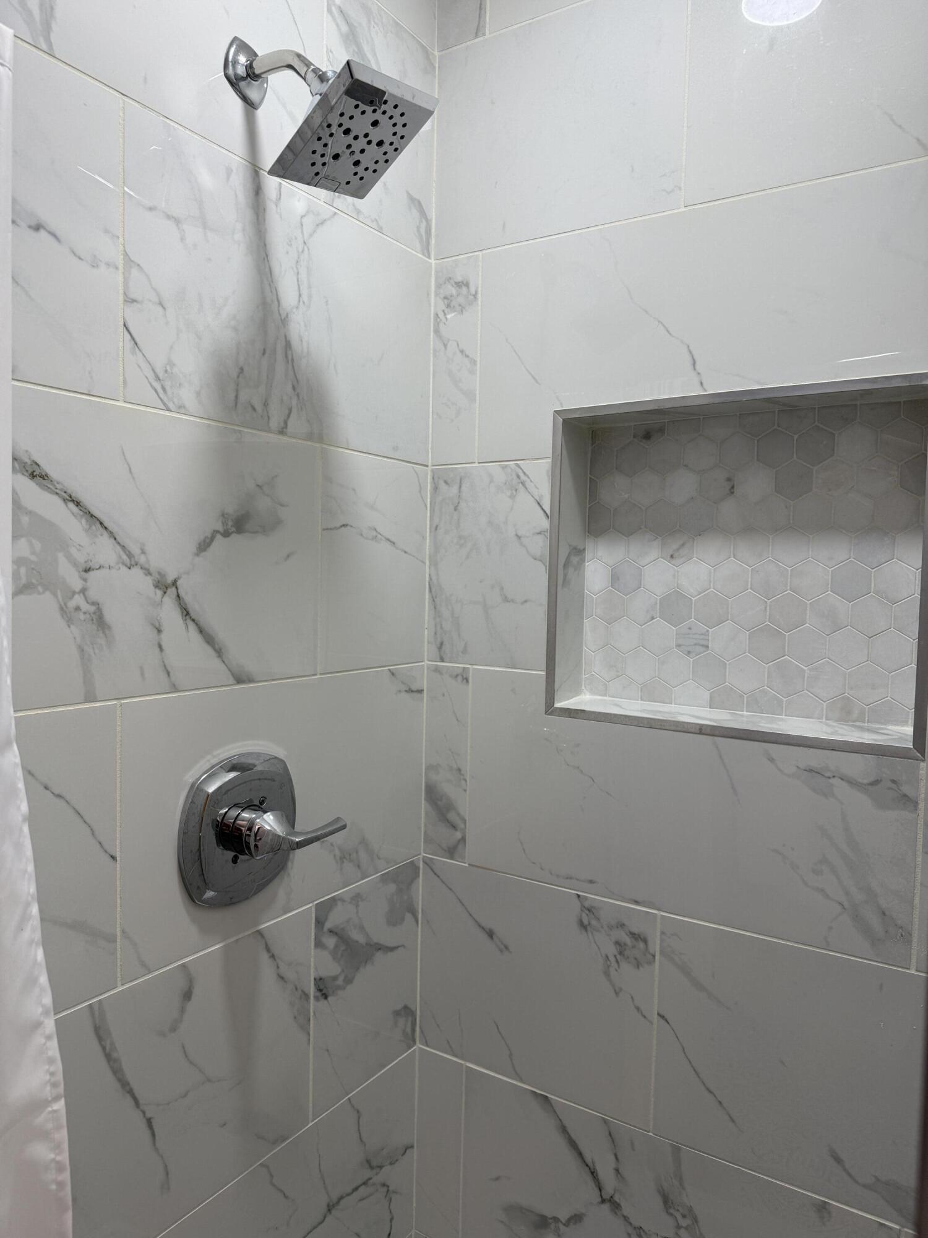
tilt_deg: -2.9
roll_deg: -0.2
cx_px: 464
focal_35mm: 24
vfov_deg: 71.6
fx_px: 858
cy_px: 619
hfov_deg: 56.8
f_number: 1.78
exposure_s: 1/120
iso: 80
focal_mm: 6.76
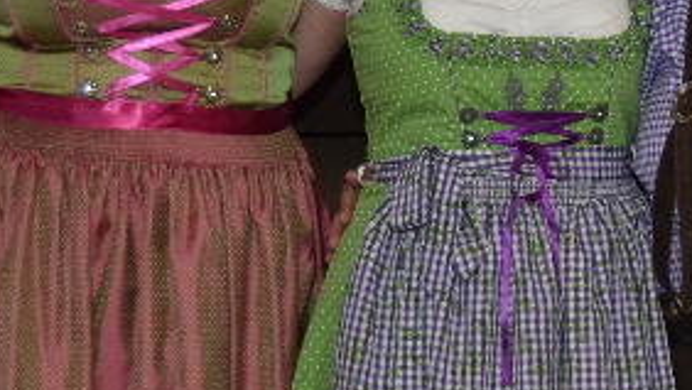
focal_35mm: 171
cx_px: 1050
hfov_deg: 12.0
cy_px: 405
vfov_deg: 7.1
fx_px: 3145
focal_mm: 25
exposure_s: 1/60
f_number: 4
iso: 800
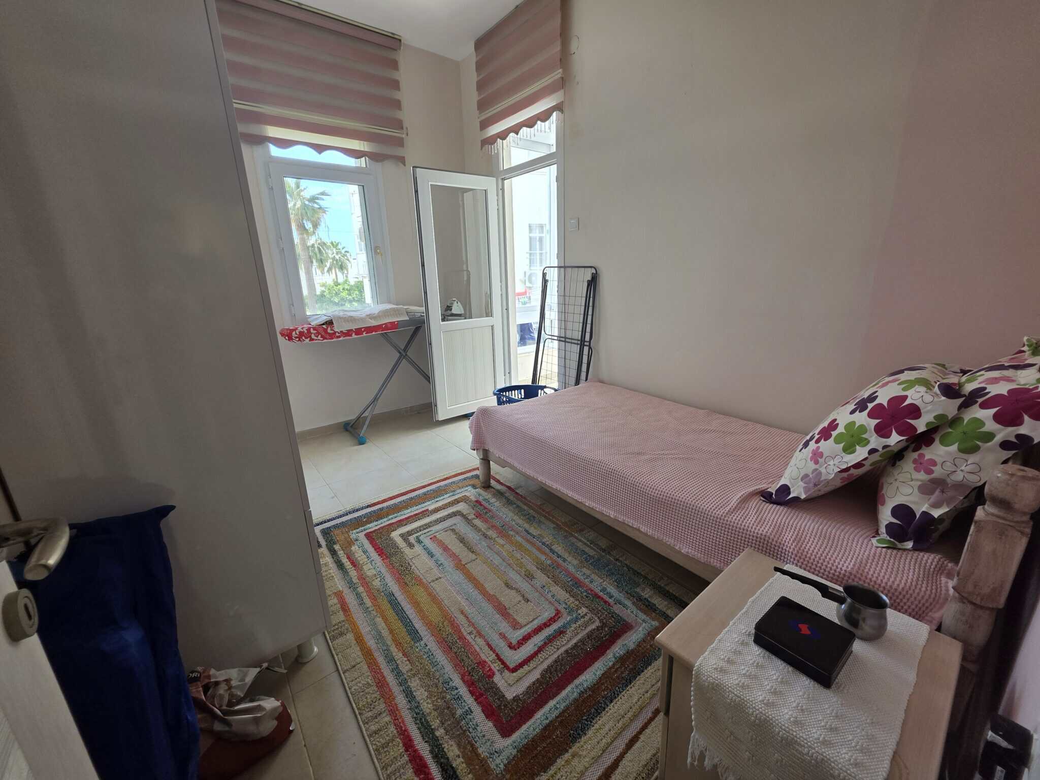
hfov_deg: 106.2
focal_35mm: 13
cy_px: 390
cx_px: 520
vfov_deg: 89.9
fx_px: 391
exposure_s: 1/100
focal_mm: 2.2
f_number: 1.9
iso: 50
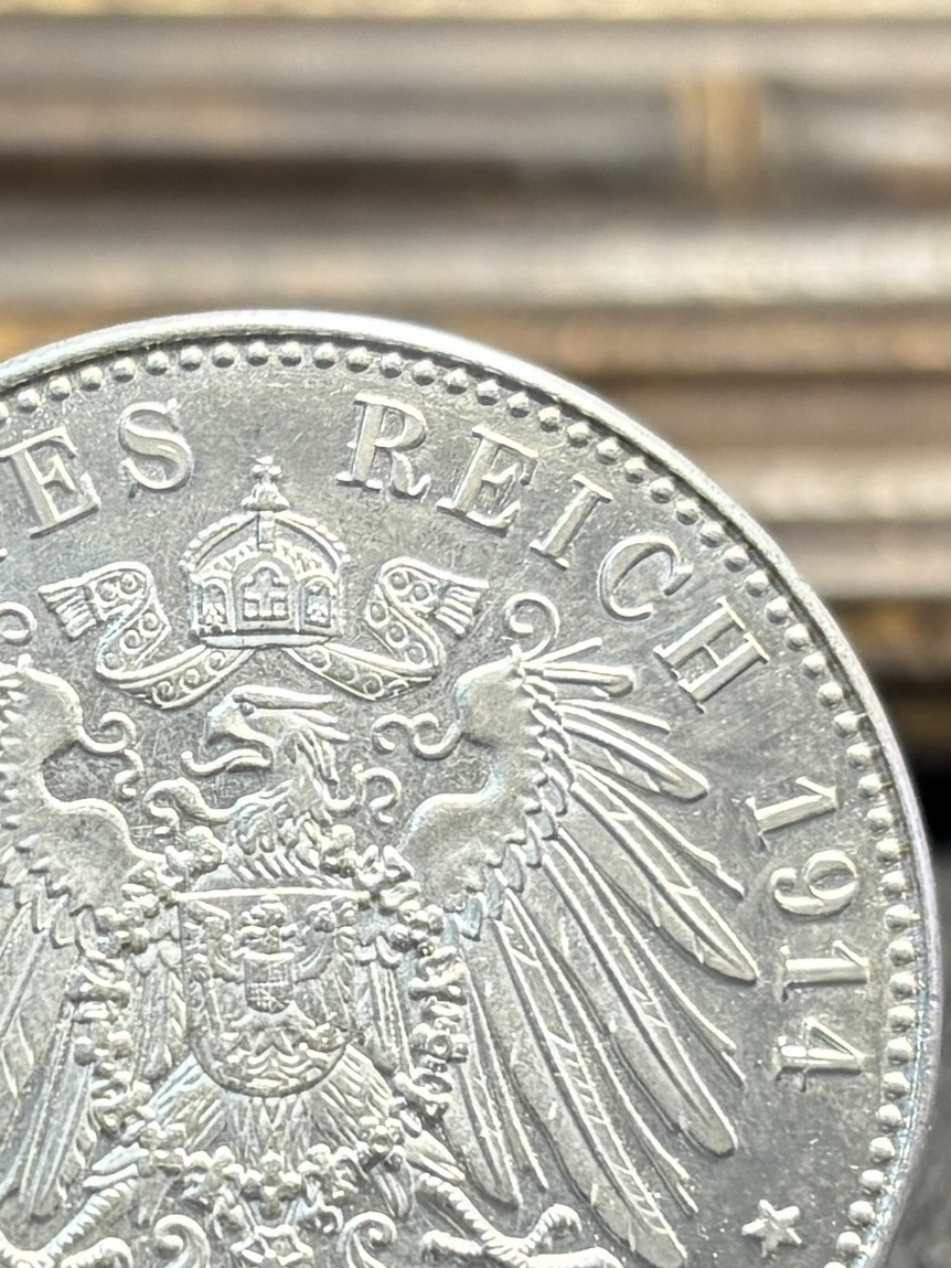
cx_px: 257
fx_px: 3260
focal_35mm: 89
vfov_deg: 21.7
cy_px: 1005
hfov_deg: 16.5
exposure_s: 1/50
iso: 100
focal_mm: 5.96
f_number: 1.6
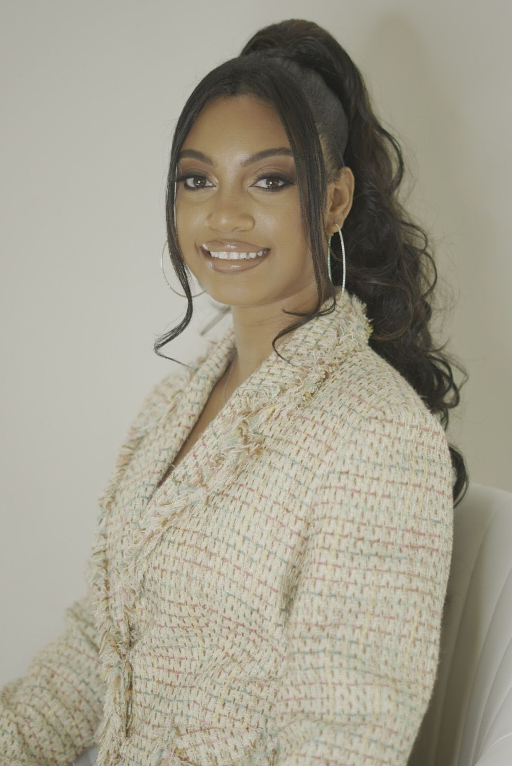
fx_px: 1683
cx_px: 265
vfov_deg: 25.7
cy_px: 383
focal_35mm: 79
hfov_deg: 17.3
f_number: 1.8
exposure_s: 1/125
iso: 160
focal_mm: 50
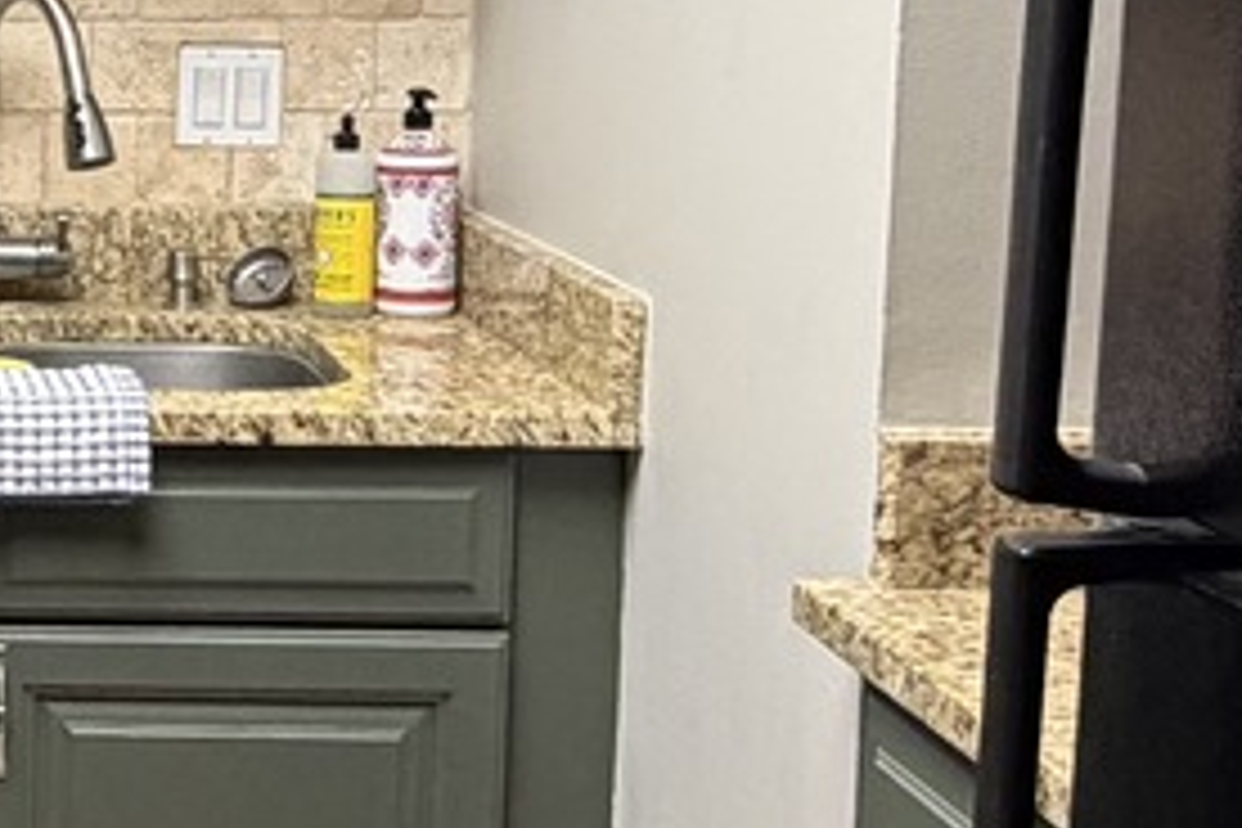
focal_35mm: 76
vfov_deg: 17.8
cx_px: -333
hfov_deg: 23.8
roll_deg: +1.4
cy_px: 216
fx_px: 2622
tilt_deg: -7.6
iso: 400
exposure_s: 1/60
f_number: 2.2
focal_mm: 2.22
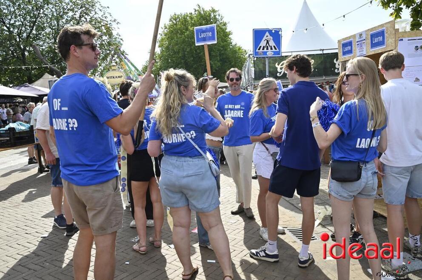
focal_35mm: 31
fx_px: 363
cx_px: 211
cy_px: 140
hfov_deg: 60.3
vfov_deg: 42.2
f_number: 13
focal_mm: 31
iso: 1000
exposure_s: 1/640
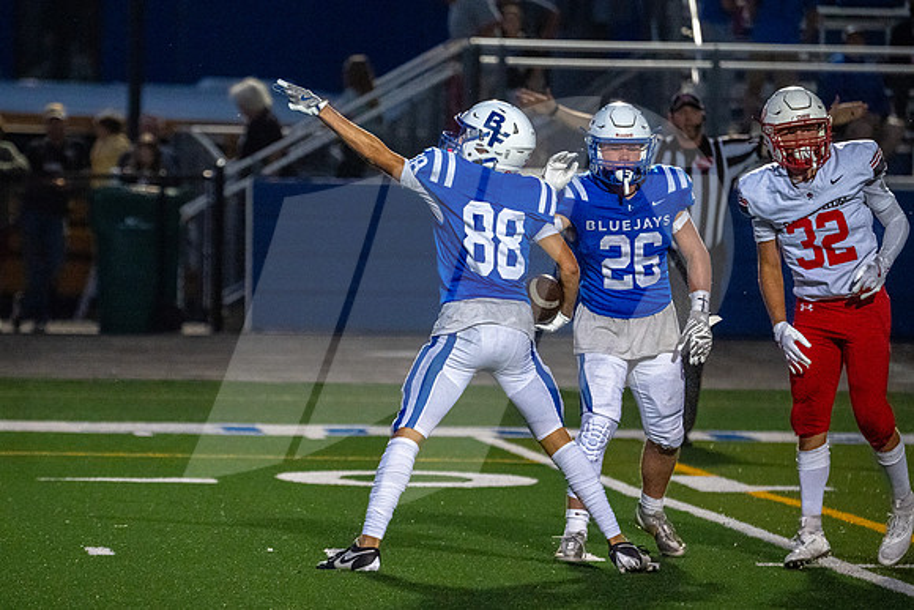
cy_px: 266
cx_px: 376
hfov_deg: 5.4
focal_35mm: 379
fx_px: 9635
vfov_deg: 3.6
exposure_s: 1/1250
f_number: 5.6
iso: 8000
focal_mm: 320
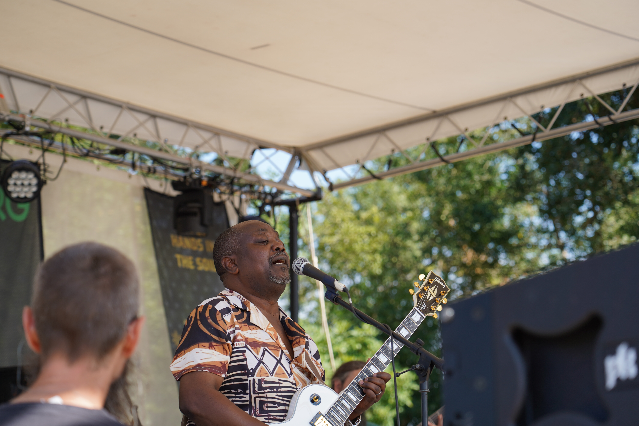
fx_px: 1864
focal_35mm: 105
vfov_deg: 13.0
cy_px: 213
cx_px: 320
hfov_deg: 19.5
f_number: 5
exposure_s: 1/200
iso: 100
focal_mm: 105
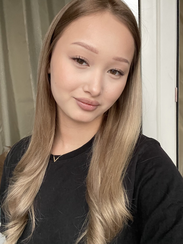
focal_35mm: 30
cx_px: 92
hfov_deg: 46.8
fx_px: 211
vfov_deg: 60.0
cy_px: 122
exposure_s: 1/60
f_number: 2.2
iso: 320
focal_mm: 2.71
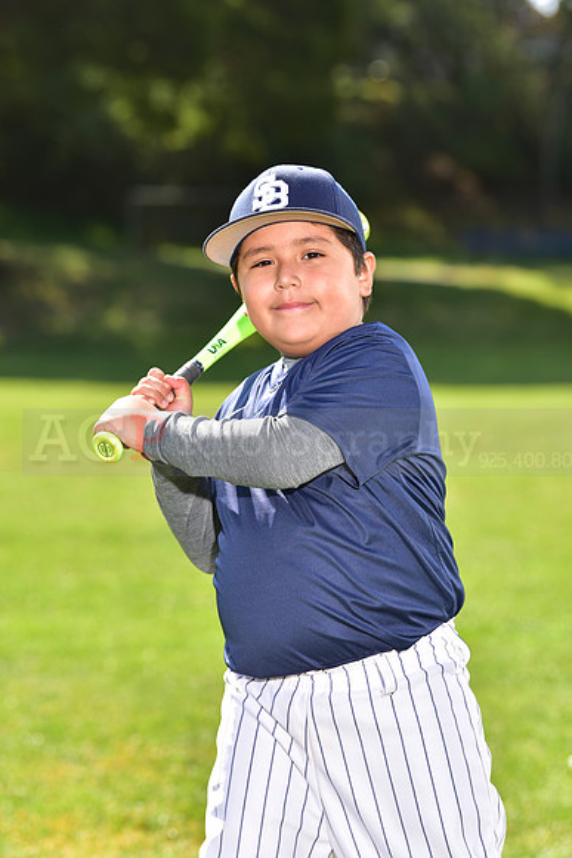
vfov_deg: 15.2
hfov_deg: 10.2
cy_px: 429
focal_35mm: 135
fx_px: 3215
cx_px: 286
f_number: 5
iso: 100
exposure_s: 1/250
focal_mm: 135
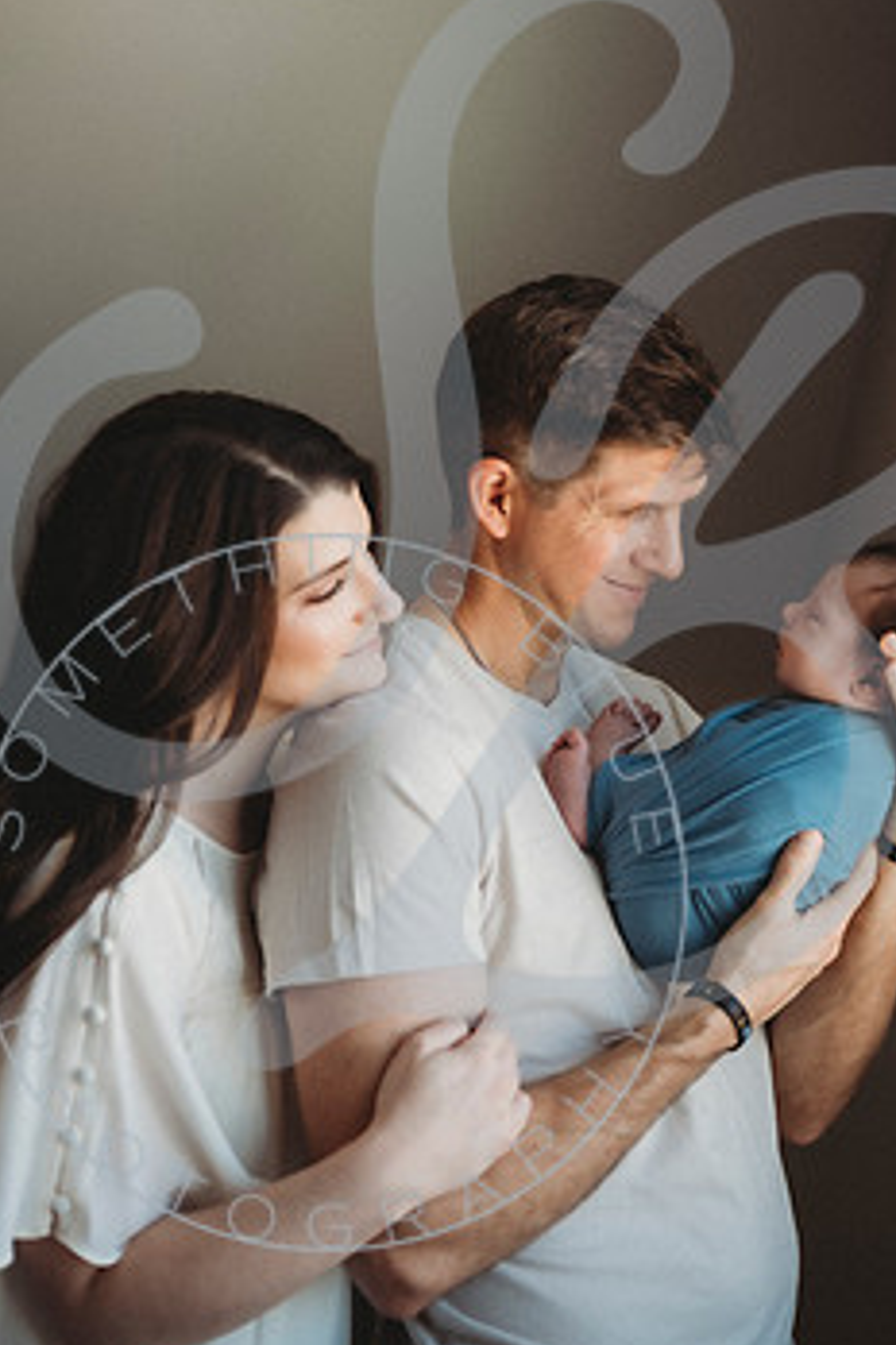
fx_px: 2314
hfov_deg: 21.9
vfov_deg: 32.4
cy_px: 599
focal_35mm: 62
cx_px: 502
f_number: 2.8
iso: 200
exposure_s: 1/160
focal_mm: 48
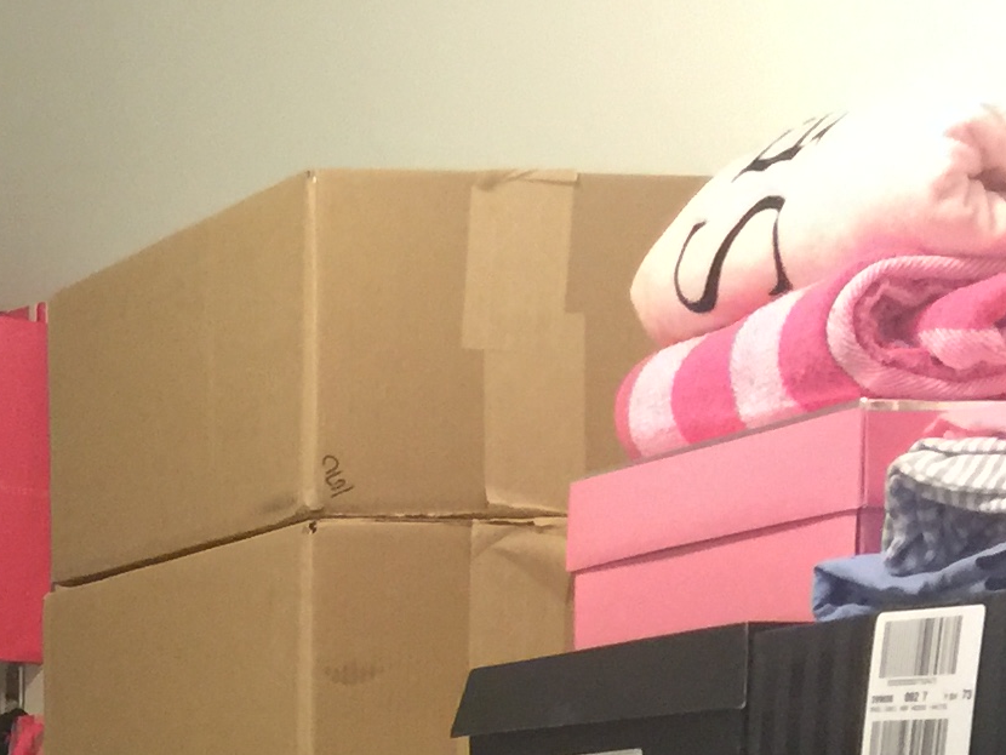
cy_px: 1435
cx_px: -250
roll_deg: -0.4
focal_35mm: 114
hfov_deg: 16.4
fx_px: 3314
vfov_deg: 11.8
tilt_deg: -5.9
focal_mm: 4.15
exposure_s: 1/15
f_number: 2.2
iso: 100
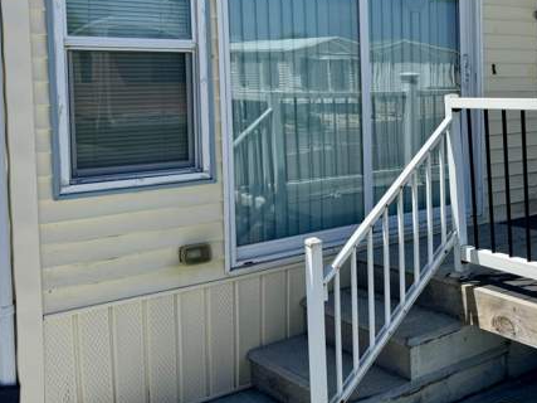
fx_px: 698
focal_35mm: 45
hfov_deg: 39.2
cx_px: 480
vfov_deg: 31.8
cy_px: 118
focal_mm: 6.76
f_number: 1.78
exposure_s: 1/5348
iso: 80
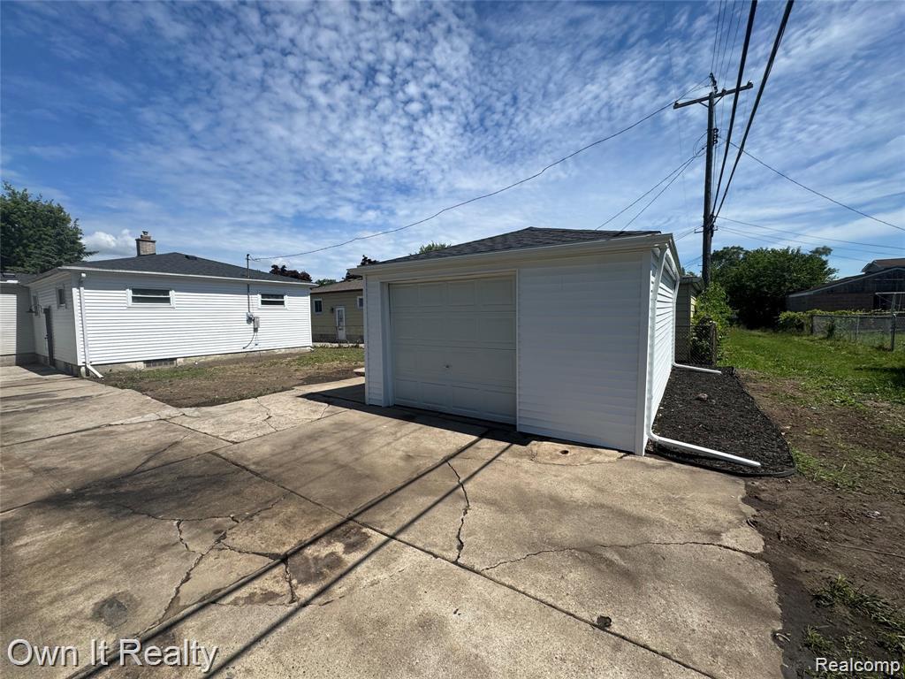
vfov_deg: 85.7
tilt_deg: -3.8
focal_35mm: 14
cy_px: 340
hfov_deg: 102.1
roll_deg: +0.4
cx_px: 452
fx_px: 366
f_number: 2.2
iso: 50
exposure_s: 1/2494
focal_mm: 2.22
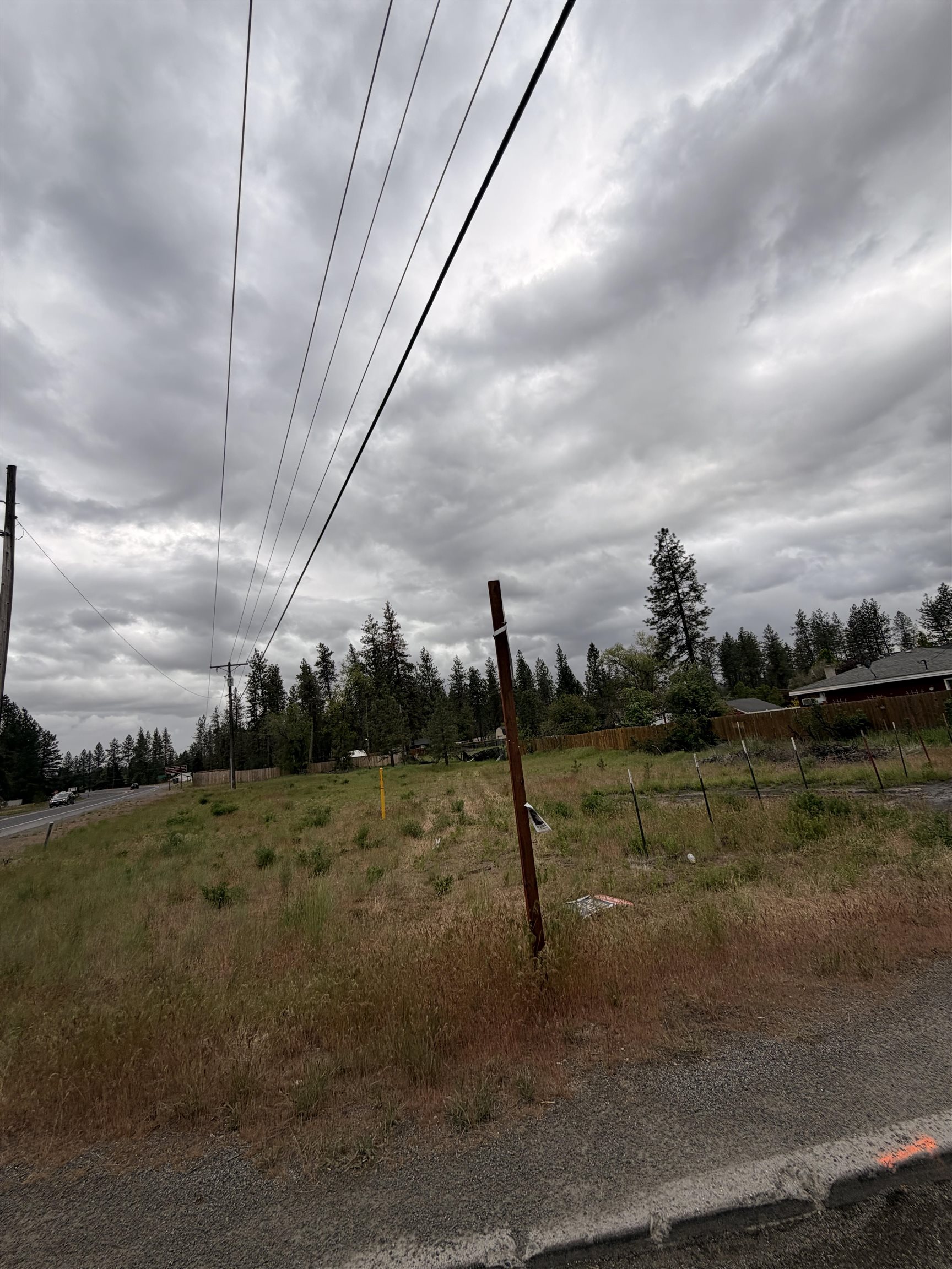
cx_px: 476
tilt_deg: +12.4
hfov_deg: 85.7
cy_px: 634
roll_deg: +6.7
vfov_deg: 102.1
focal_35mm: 14
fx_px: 513
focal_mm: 2.22
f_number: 2.2
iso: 20
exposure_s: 1/901
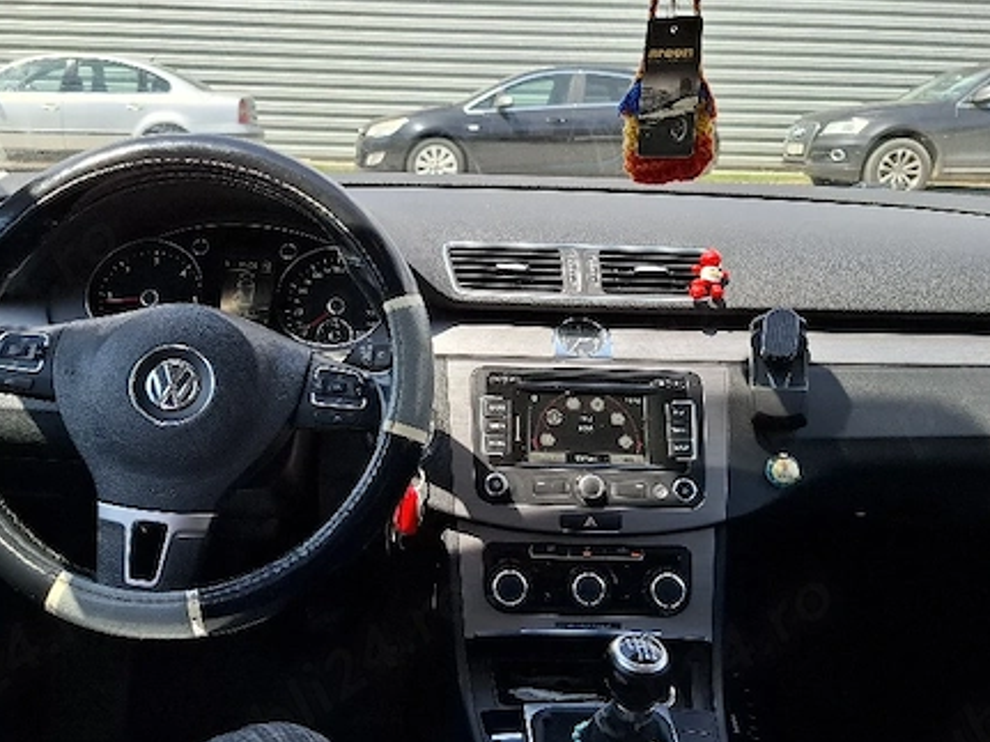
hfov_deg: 56.6
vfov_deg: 44.1
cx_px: 418
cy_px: 342
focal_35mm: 32
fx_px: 915
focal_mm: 5.54
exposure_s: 1/769
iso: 50
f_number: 1.8
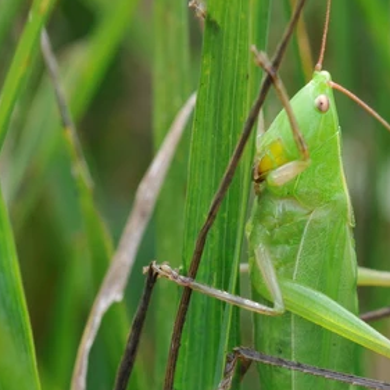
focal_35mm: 305
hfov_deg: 5.7
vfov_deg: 5.7
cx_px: 288
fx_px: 3887
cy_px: 300
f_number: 11
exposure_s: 1/320
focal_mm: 105
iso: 400
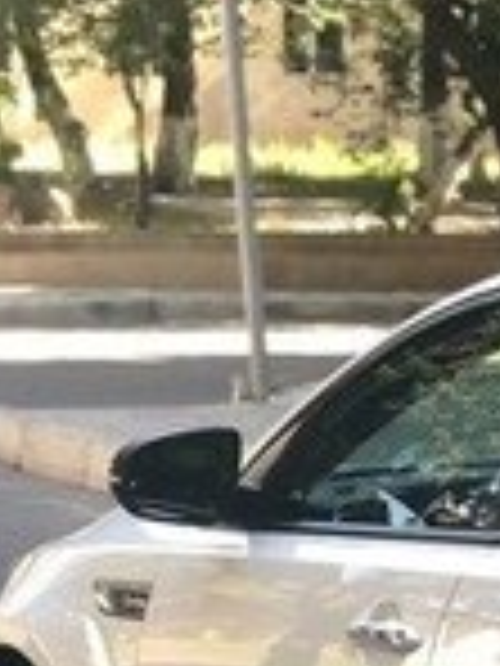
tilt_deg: -9.0
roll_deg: -0.8
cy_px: 848
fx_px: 4468
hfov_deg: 6.1
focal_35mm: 232
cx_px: 1302
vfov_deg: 8.4
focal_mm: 6
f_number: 2.4
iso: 16
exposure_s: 1/53
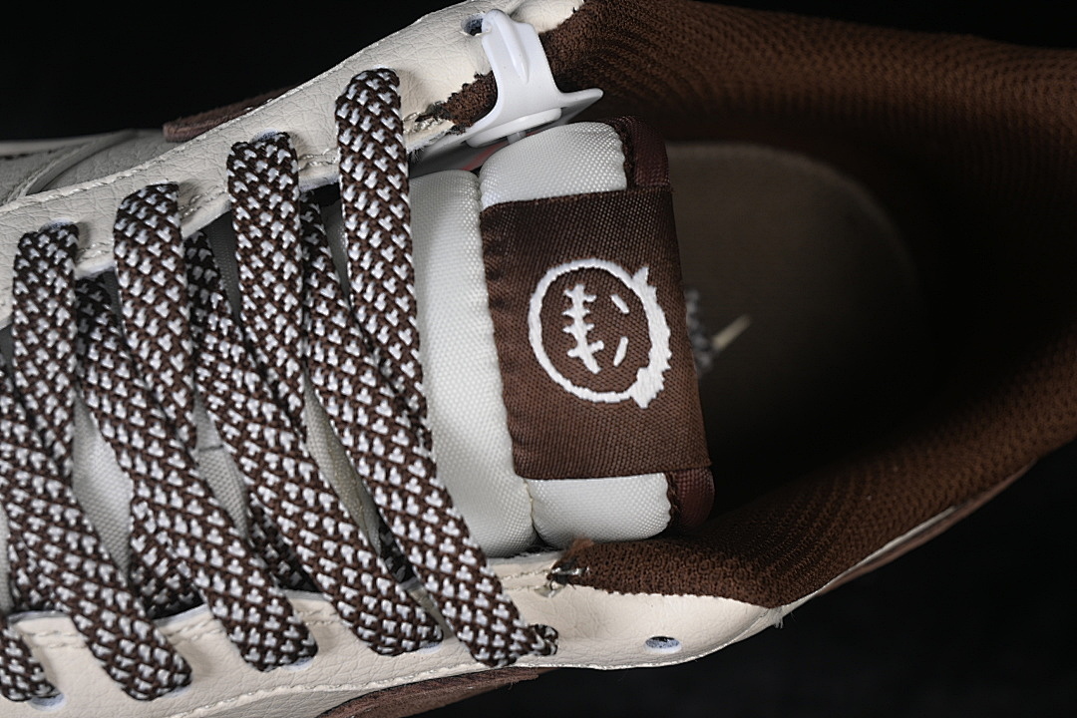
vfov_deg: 18.2
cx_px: 538
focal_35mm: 75
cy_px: 359
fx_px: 2244
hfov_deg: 27.0
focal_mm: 50
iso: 160
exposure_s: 1/80
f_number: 7.1
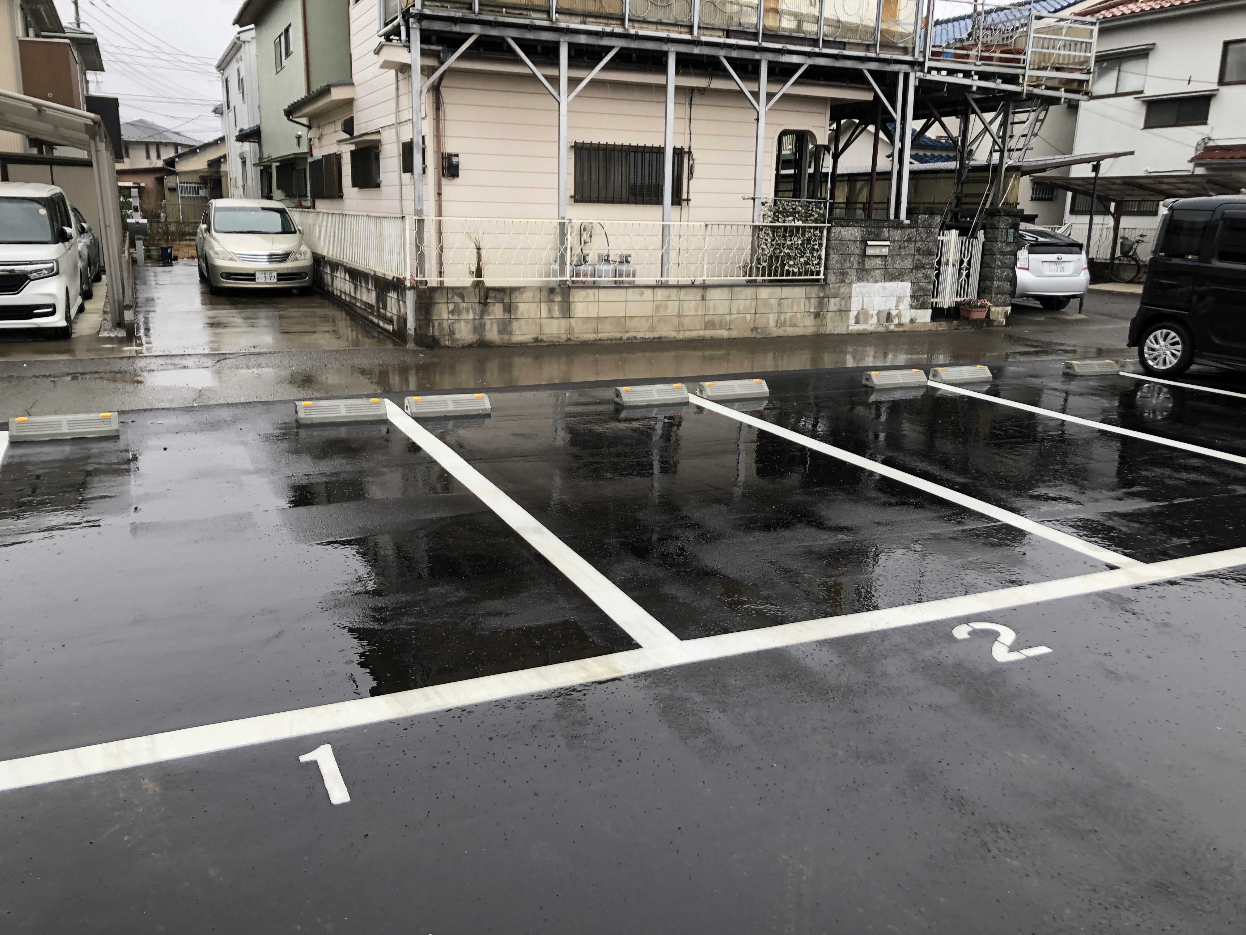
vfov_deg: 49.7
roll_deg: -1.5
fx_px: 1008
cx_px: 623
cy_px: 468
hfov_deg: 63.4
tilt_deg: -12.9
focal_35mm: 28
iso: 25
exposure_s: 1/120
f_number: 1.8
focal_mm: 3.99
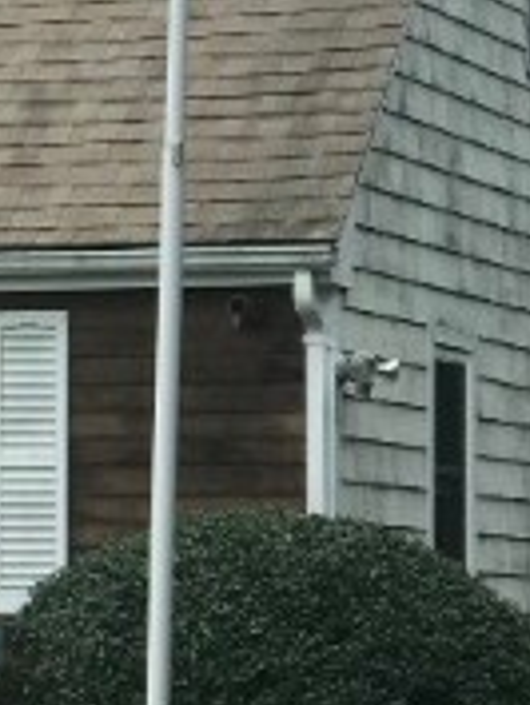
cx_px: -406
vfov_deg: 8.0
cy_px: 275
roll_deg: -0.6
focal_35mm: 247
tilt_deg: +4.9
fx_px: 5036
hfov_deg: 5.9
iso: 20
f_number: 2.8
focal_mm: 6.6
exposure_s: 1/372
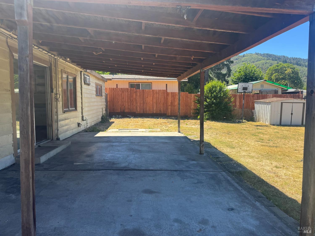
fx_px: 218
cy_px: 118
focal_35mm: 24
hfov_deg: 71.6
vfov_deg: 56.8
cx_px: 158
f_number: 1.78
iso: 80
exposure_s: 1/1637
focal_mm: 6.76
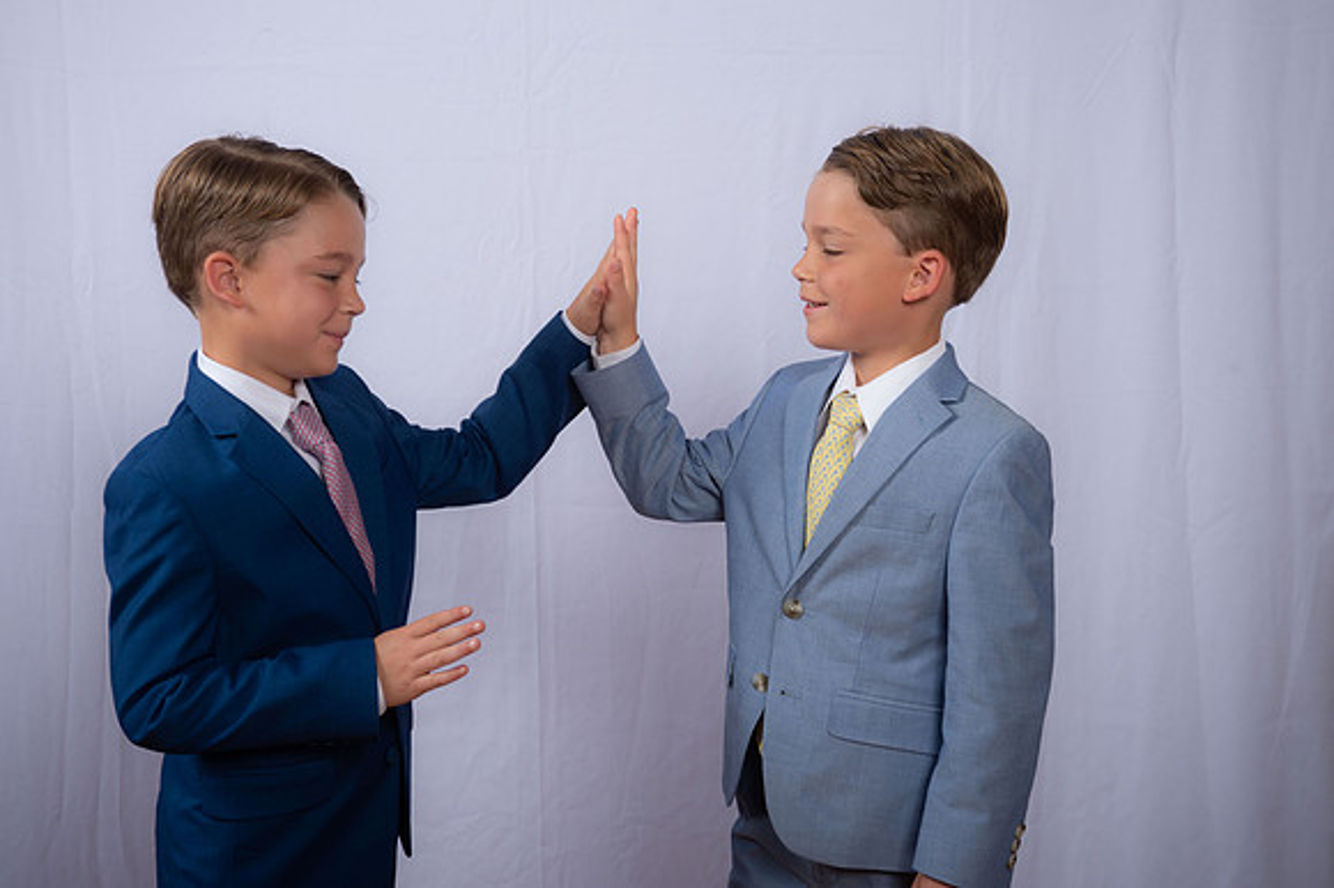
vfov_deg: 24.6
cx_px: 667
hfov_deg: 36.3
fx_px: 2037
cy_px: 444
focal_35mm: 55
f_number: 8
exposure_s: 1/160
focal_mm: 55
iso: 250
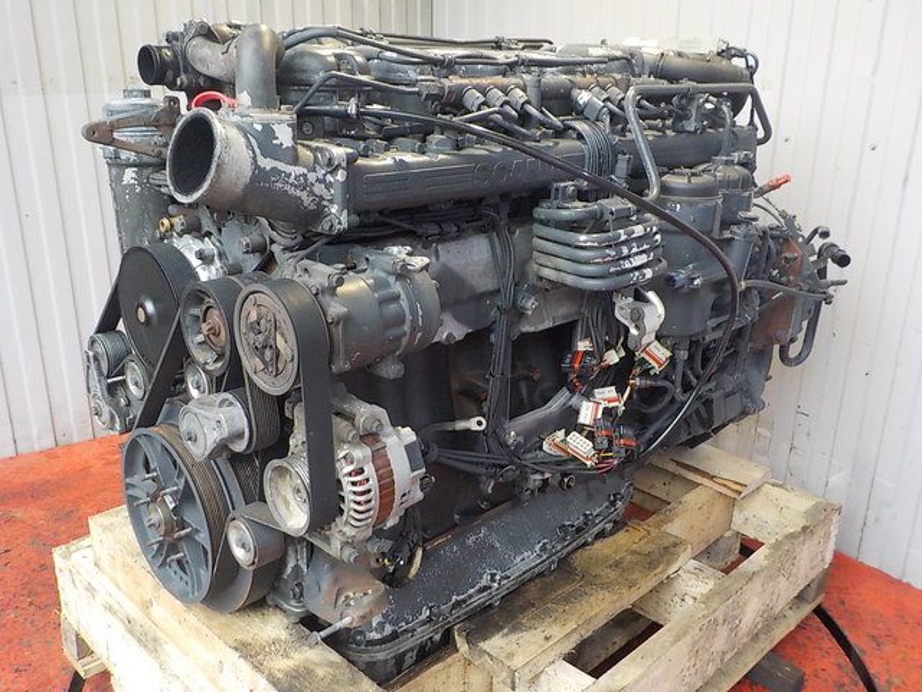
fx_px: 799
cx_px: 461
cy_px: 346
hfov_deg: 60.0
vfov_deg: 46.8
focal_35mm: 30
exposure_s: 1/30
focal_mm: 4.1
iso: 360
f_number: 3.3
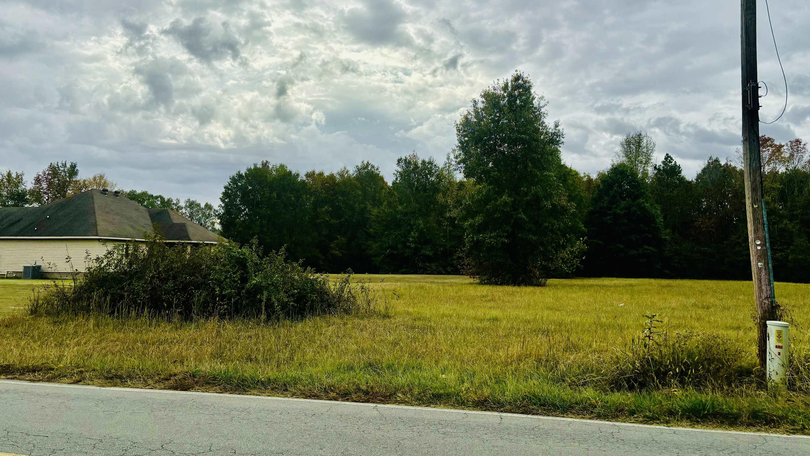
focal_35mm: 29
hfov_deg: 66.1
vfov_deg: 39.8
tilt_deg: +9.4
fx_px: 623
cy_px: 160
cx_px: 396
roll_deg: -1.0
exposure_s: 1/4630
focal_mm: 5.96
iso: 50
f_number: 1.6
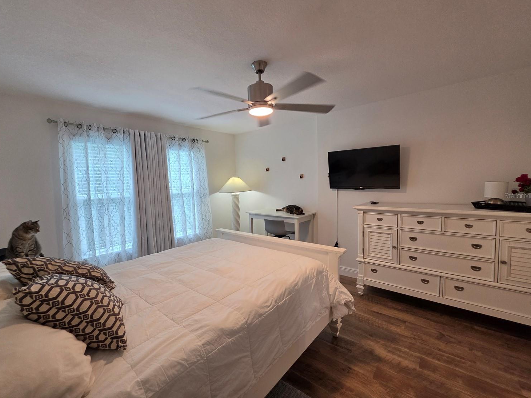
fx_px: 215
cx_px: 252
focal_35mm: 14
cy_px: 195
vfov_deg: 85.6
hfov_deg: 102.0
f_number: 1.9
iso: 160
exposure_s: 1/120
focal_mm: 2.2
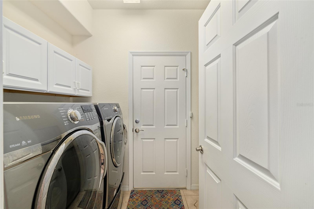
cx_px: 157
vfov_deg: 77.3
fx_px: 131
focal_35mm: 15
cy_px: 104
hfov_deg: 100.4
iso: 400
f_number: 8
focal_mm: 15
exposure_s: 1/15
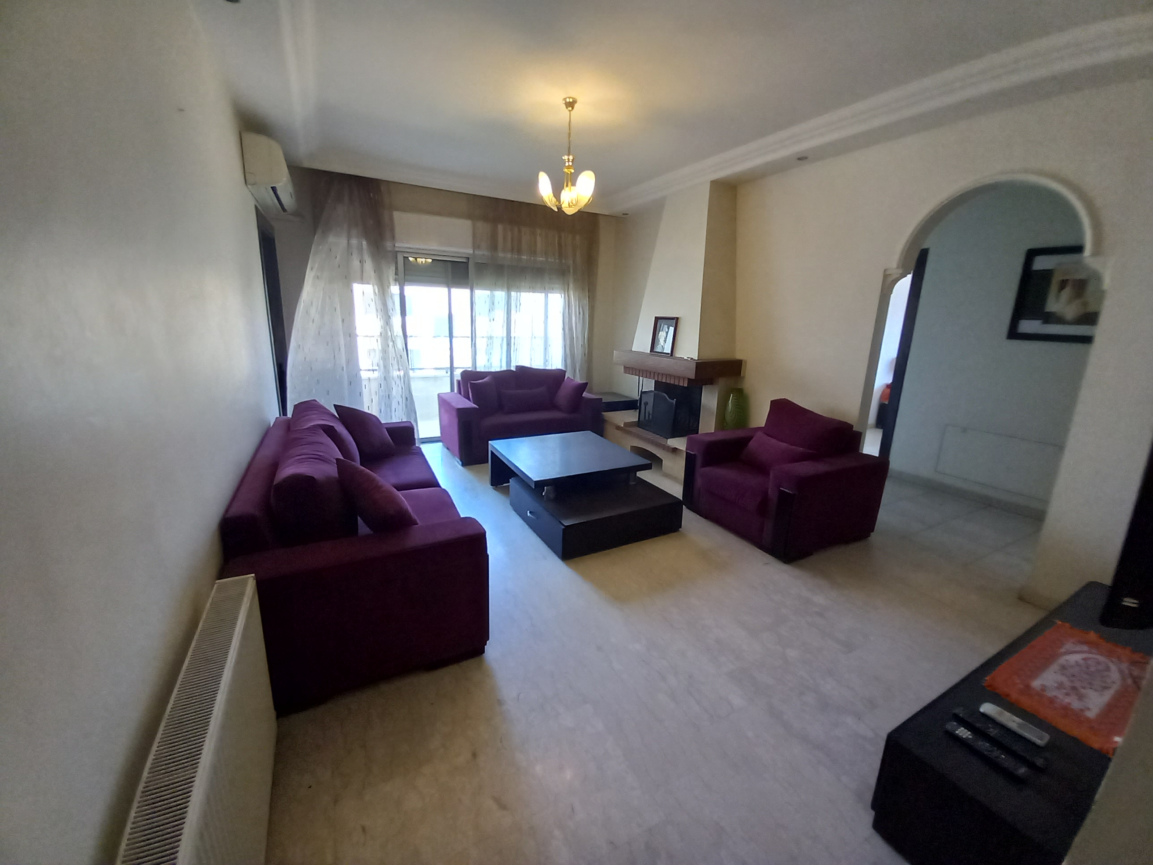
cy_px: 432
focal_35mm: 13
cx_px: 576
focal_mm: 1.13
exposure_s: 1/33
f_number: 2.2
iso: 160
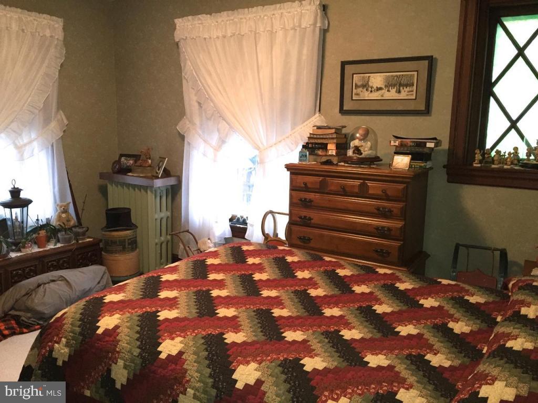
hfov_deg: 61.7
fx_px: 451
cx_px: 269
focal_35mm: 29
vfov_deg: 48.2
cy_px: 202
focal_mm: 4.15
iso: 250
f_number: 2.2
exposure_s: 1/30
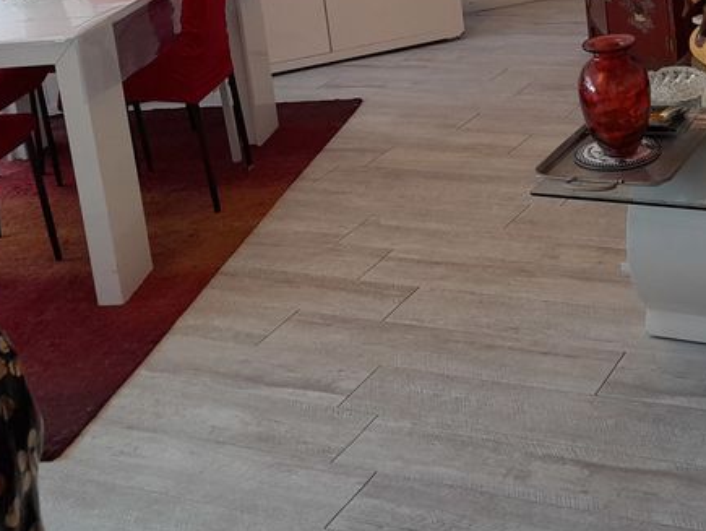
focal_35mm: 62
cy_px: -37
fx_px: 1266
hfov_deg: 30.5
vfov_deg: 22.5
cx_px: 553
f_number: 1.8
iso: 100
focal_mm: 4
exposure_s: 1/50
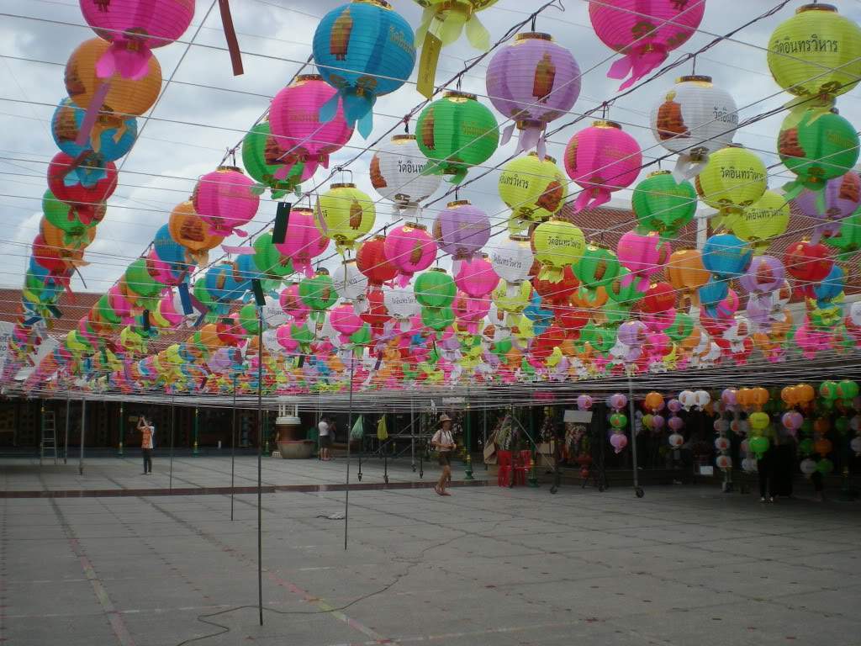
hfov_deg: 49.0
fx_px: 945
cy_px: 323
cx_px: 430
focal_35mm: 38
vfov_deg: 37.7
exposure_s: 1/587
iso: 50
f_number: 4.6
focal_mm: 6.3
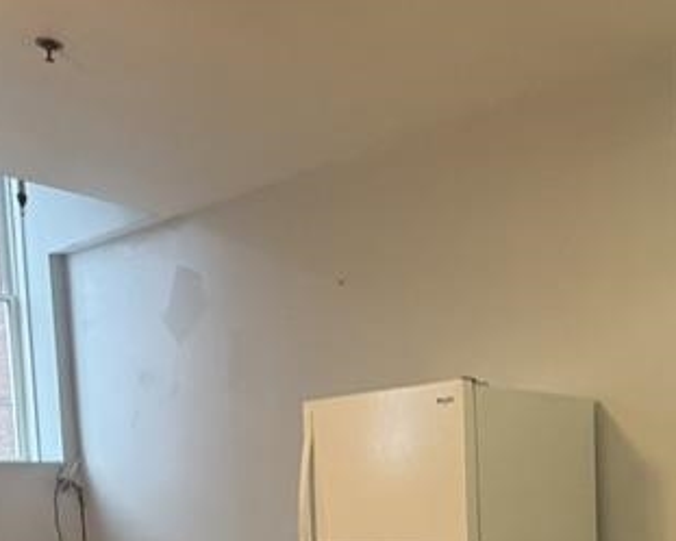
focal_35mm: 45
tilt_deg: -4.0
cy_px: 551
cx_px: 506
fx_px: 901
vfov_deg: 30.8
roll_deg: +1.2
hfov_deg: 40.0
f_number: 2.2
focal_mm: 2.22
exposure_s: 1/120
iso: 320
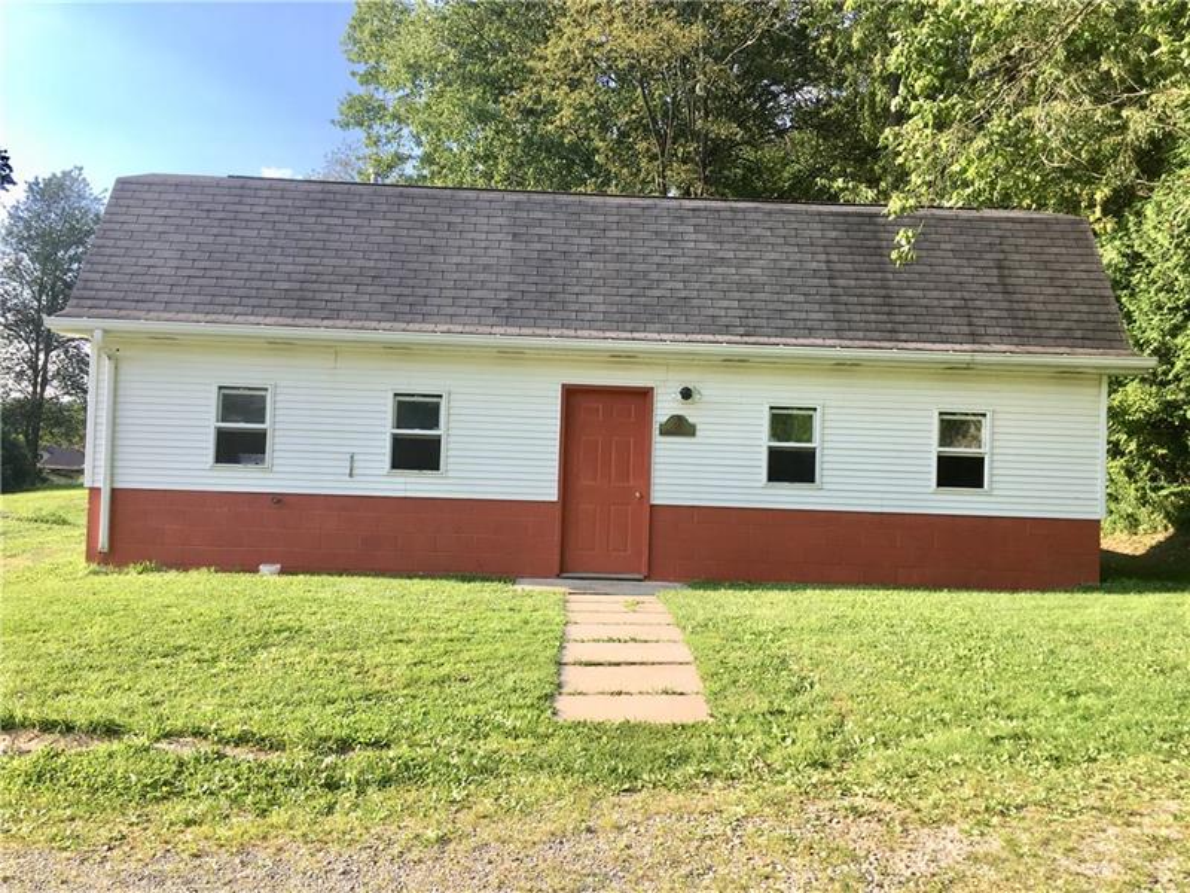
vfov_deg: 48.2
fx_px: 997
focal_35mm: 29
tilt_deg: +1.9
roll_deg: -1.2
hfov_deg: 61.7
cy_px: 446
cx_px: 595
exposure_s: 1/680
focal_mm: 4.15
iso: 25
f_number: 2.2
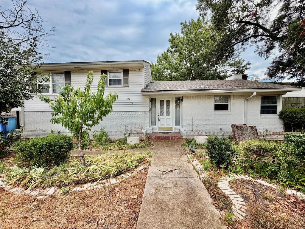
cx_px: 152
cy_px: 114
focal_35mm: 14
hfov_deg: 102.1
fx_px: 123
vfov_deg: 85.7
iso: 40
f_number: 2.2
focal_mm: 2.22
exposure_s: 1/770
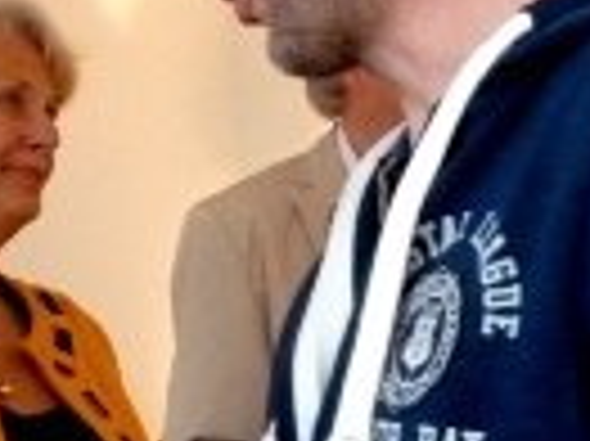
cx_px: 252
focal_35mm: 147
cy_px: -72
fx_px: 2503
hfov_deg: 13.4
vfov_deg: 9.9
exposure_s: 1/50
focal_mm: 7.9
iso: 800
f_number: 3.8
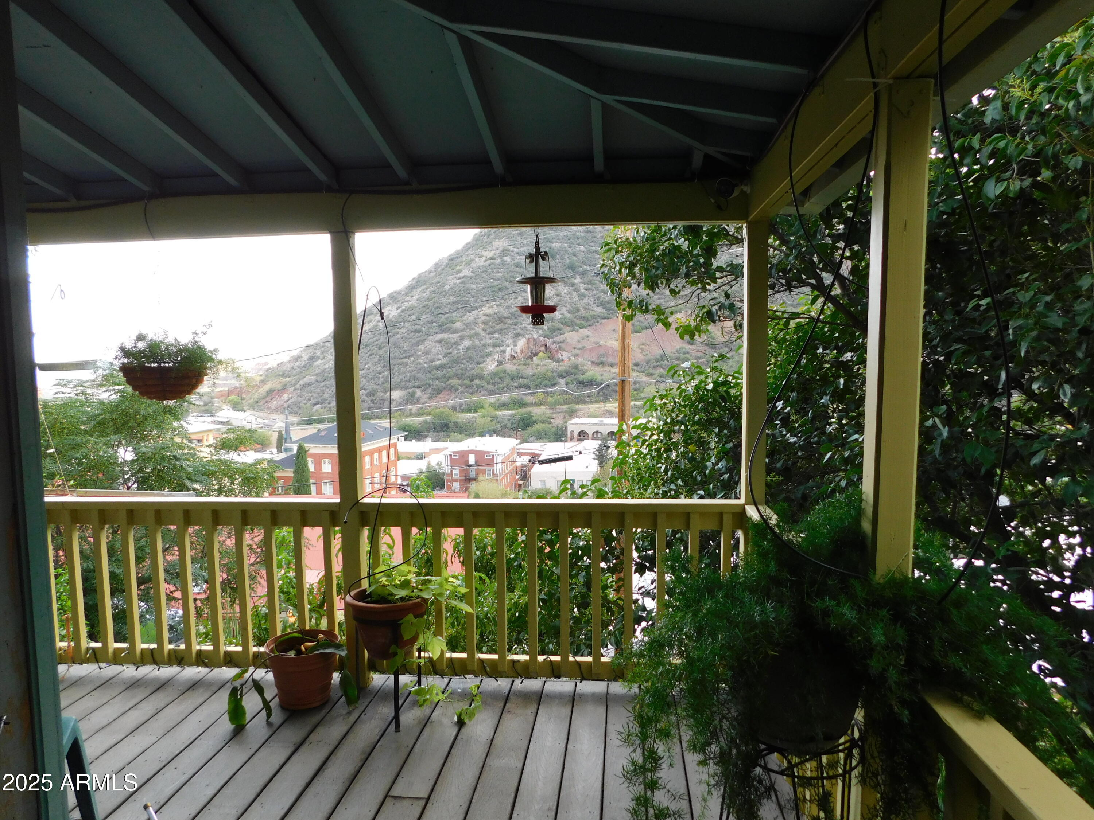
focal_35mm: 23
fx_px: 727
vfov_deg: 58.9
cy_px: 410
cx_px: 547
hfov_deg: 73.9
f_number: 3
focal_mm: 4
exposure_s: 1/250
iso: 180
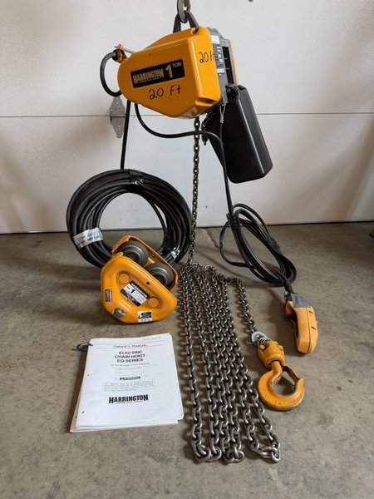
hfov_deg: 56.8
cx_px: 187
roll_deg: +0.3
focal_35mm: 24
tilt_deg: -22.6
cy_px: 250
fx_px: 346
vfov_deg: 71.6
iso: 200
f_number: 1.78
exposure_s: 1/120
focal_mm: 6.76
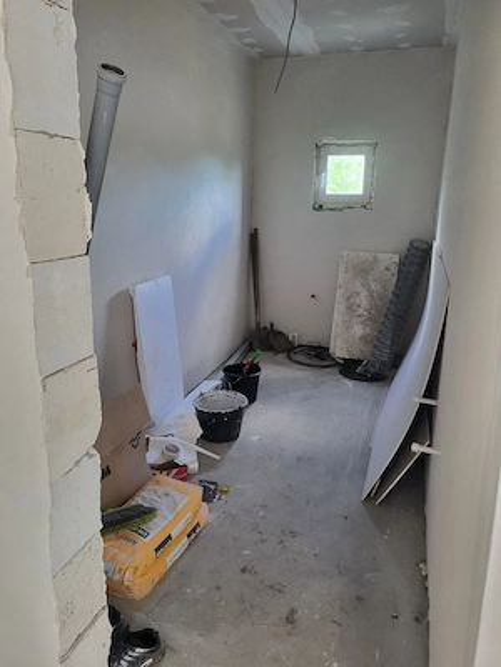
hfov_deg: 53.1
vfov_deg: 67.3
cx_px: 250
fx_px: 502
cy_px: 334
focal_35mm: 26
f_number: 1.8
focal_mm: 5.4
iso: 320
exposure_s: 1/50.3
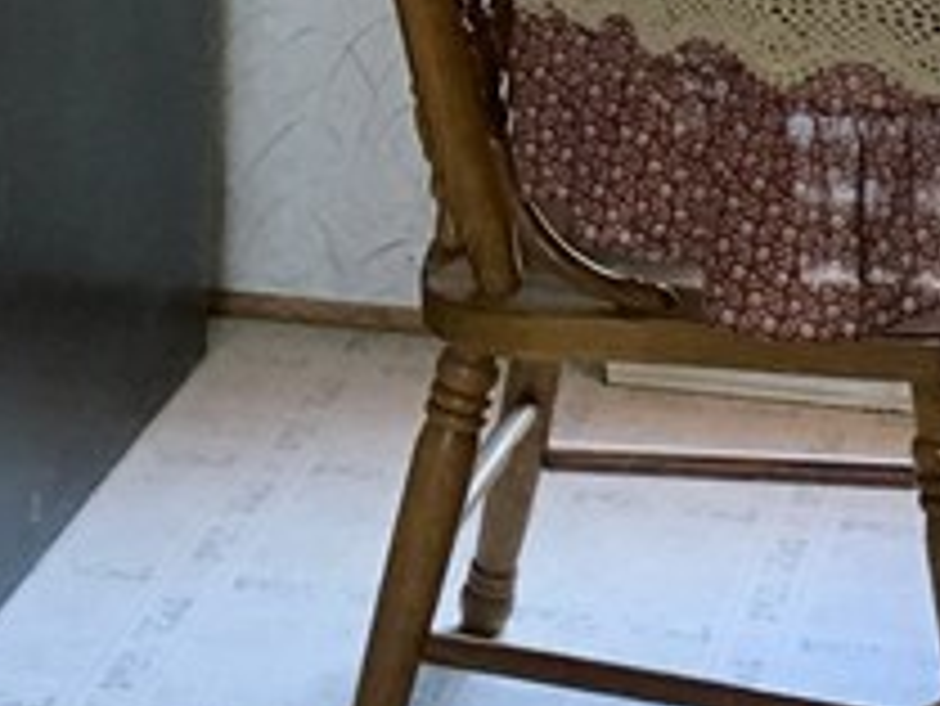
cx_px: 666
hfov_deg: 13.9
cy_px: -522
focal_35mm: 142
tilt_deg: -8.6
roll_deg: -1.2
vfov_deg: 10.0
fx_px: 3858
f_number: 2.2
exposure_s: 1/30
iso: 100
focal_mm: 4.15
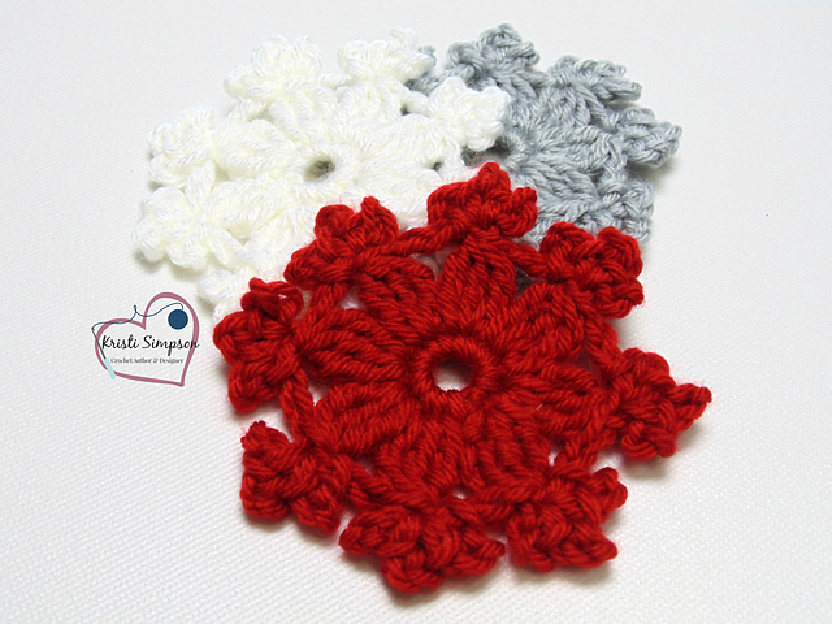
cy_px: 312
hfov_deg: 45.8
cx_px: 416
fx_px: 985
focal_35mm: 41
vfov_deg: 35.1
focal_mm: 7.4
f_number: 3.6
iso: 100
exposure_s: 1/30
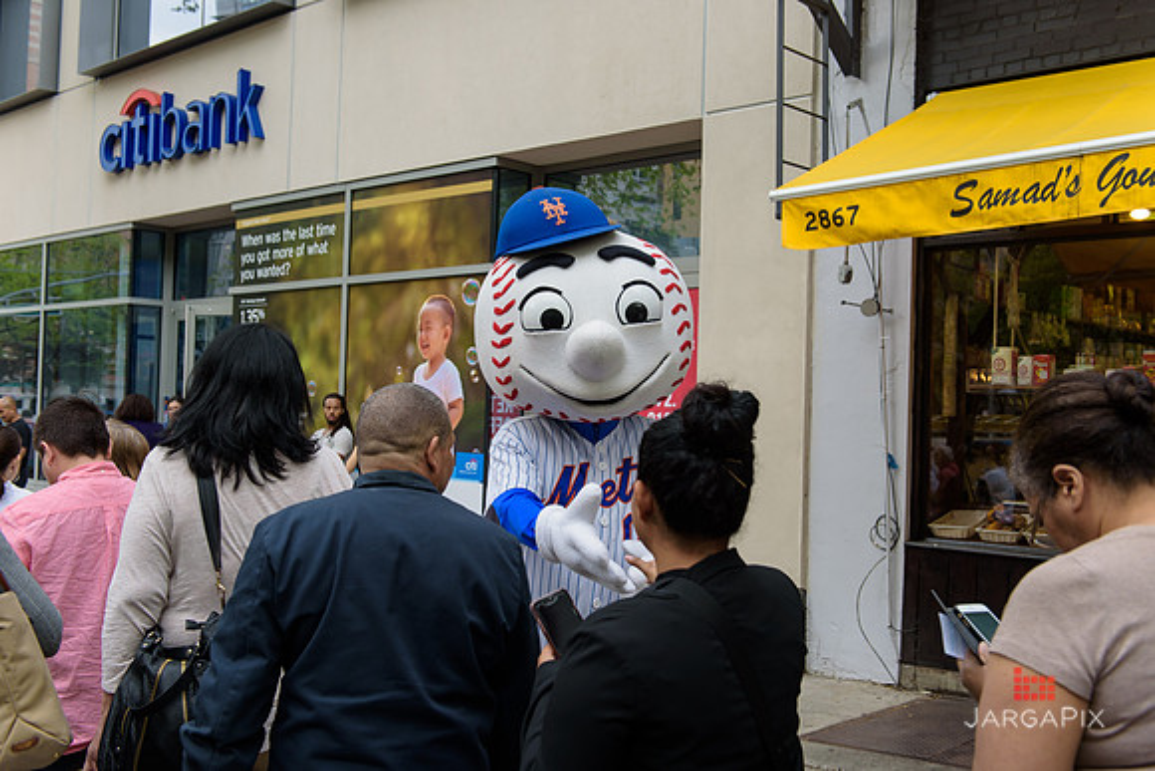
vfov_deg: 35.1
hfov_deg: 50.7
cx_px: 578
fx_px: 1219
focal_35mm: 38
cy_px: 386
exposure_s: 1/250
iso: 200
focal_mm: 38
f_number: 4
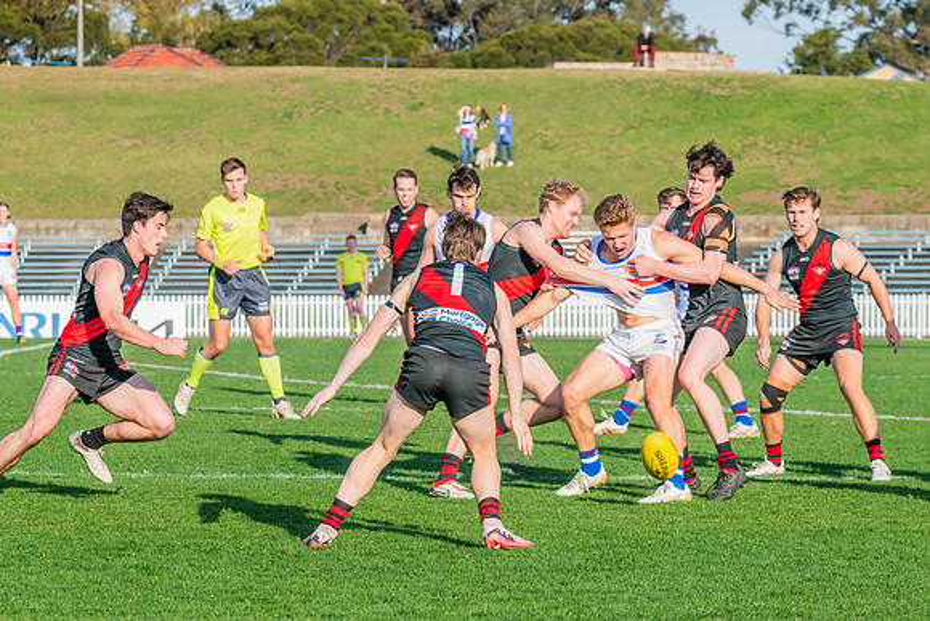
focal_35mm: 207
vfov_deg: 6.7
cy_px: 246
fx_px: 5339
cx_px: 562
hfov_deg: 10.0
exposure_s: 1/1250
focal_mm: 170
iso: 800
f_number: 9
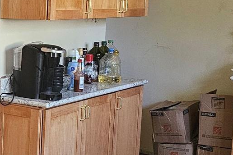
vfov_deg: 14.4
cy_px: 80
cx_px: -65
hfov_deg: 19.8
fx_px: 615
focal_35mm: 95
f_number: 1.7
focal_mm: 6.3
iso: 500
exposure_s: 1/120
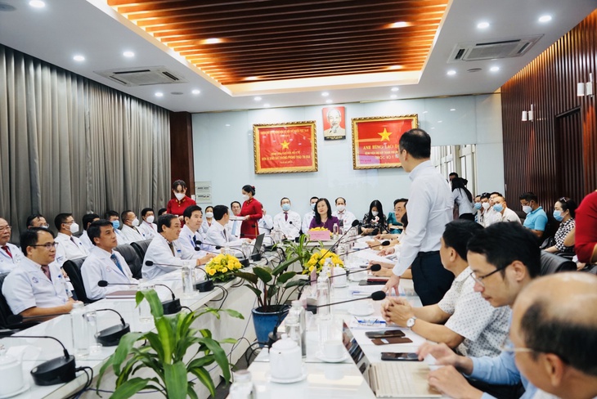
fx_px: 514
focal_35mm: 31
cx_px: 298
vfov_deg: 42.4
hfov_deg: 60.2
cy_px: 200
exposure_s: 1/60
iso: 1600
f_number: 5
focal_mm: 31
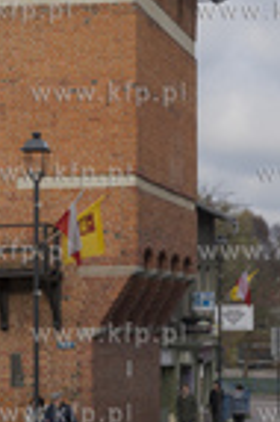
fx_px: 1637
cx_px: 16
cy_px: 89
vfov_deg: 14.6
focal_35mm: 140
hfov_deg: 9.7
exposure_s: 1/2500
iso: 400
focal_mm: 50
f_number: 3.5
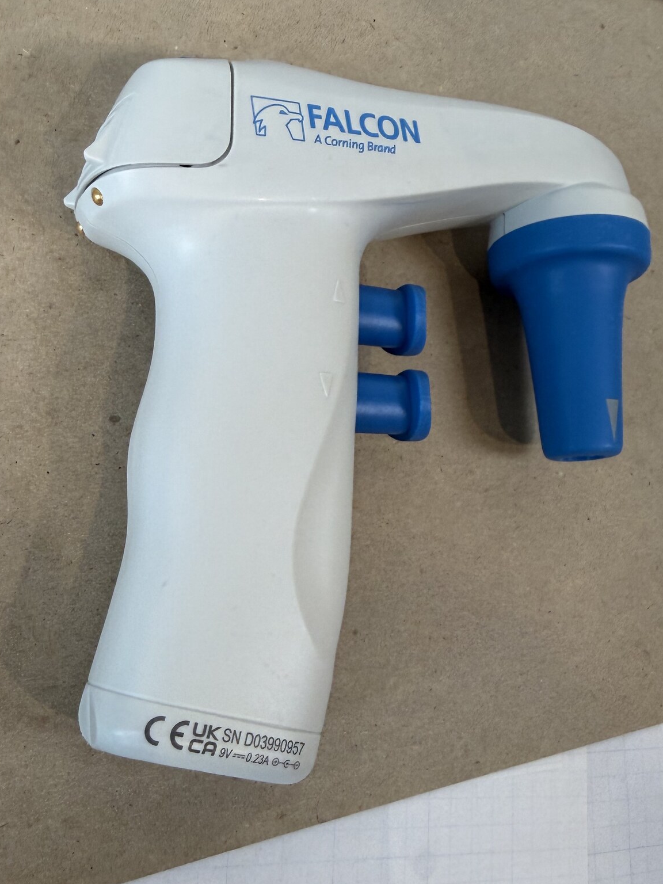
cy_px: 509
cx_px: 337
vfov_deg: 56.6
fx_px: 817
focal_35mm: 32
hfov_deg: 44.2
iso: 100
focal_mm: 2.22
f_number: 2.2
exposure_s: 1/120
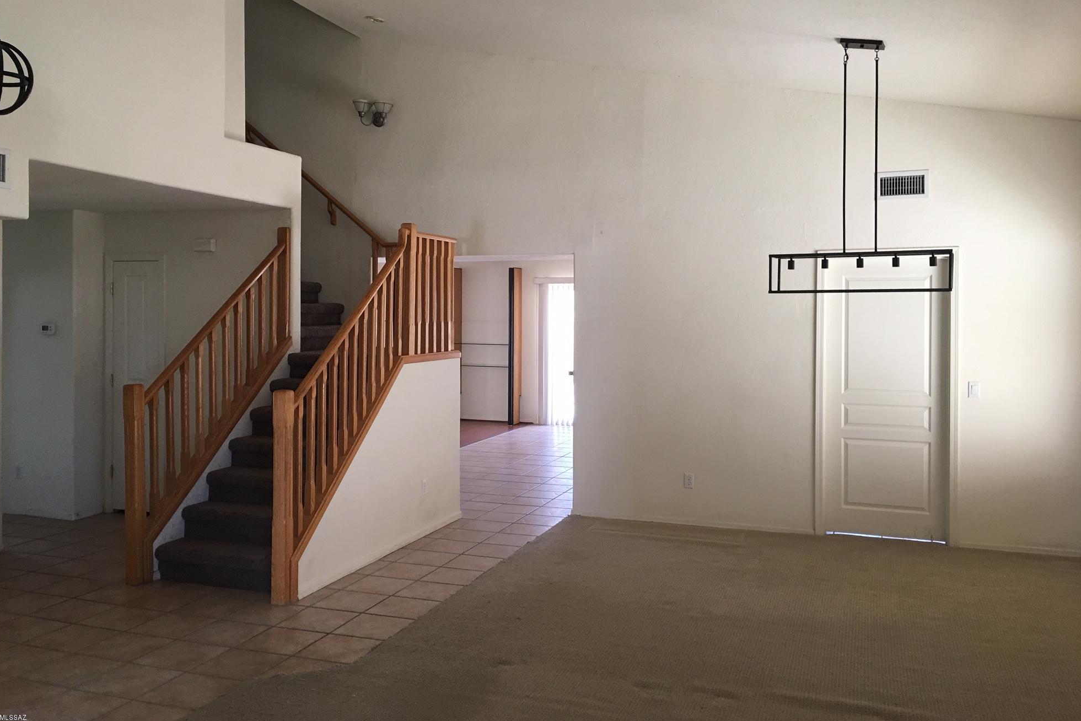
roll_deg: -0.4
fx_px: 931
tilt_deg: -0.1
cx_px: 530
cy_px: 328
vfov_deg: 42.3
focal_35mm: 31
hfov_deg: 60.3
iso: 40
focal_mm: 4.15
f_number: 2.2
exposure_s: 1/30
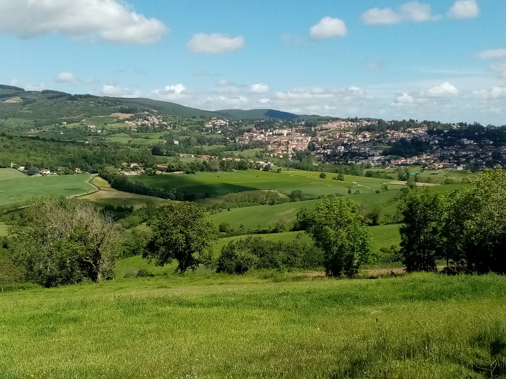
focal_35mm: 26
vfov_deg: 53.1
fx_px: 380
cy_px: 190
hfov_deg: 67.3
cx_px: 253
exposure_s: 1/1513
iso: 102
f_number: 1.8
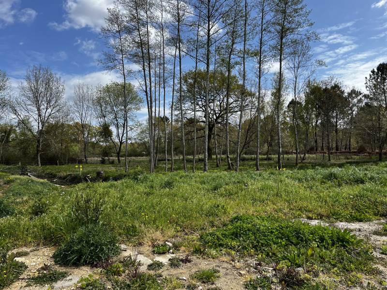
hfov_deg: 67.3
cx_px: 194
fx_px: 291
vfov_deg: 53.1
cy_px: 145
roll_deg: +1.6
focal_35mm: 26
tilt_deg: +2.0
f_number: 1.6
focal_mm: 5.1
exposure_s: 1/3215
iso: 50
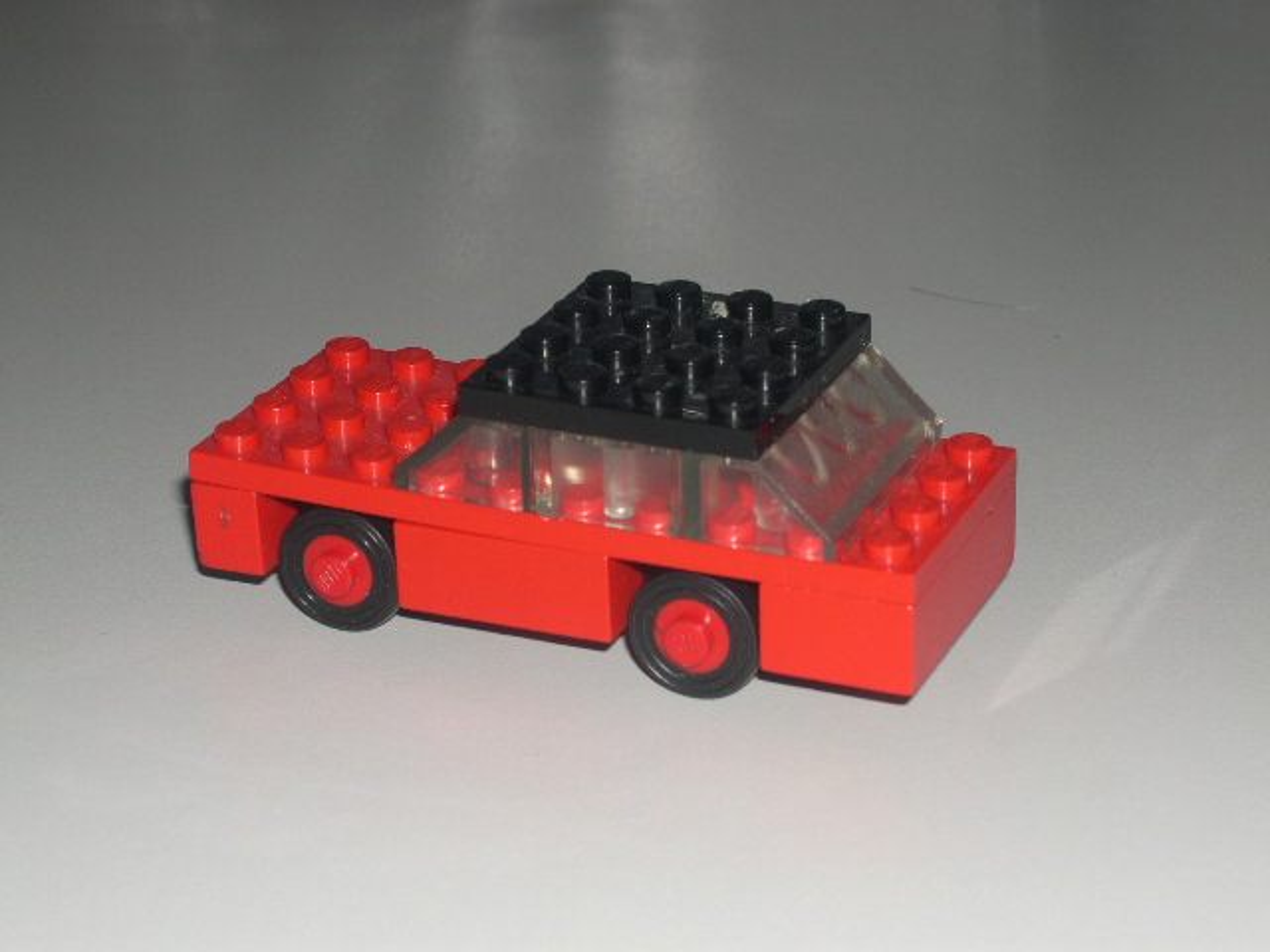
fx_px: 3375
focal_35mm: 92
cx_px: 635
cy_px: 476
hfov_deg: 21.3
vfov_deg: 16.1
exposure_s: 1/60
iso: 100
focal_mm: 19.5
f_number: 12
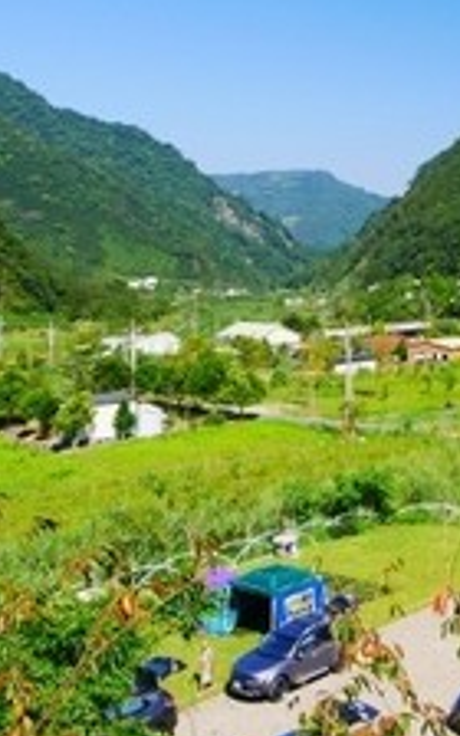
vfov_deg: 37.5
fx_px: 1023
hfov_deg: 24.2
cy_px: 105
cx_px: 457
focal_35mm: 51
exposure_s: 1/200
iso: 200
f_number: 5.6
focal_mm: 9
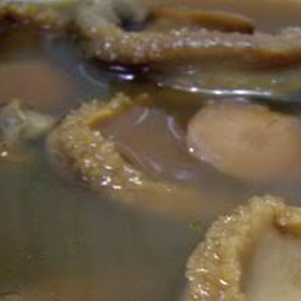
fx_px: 905
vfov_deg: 18.6
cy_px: 264
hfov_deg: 18.8
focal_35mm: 92
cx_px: 197
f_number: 2.7
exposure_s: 1/10
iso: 200
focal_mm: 6.2
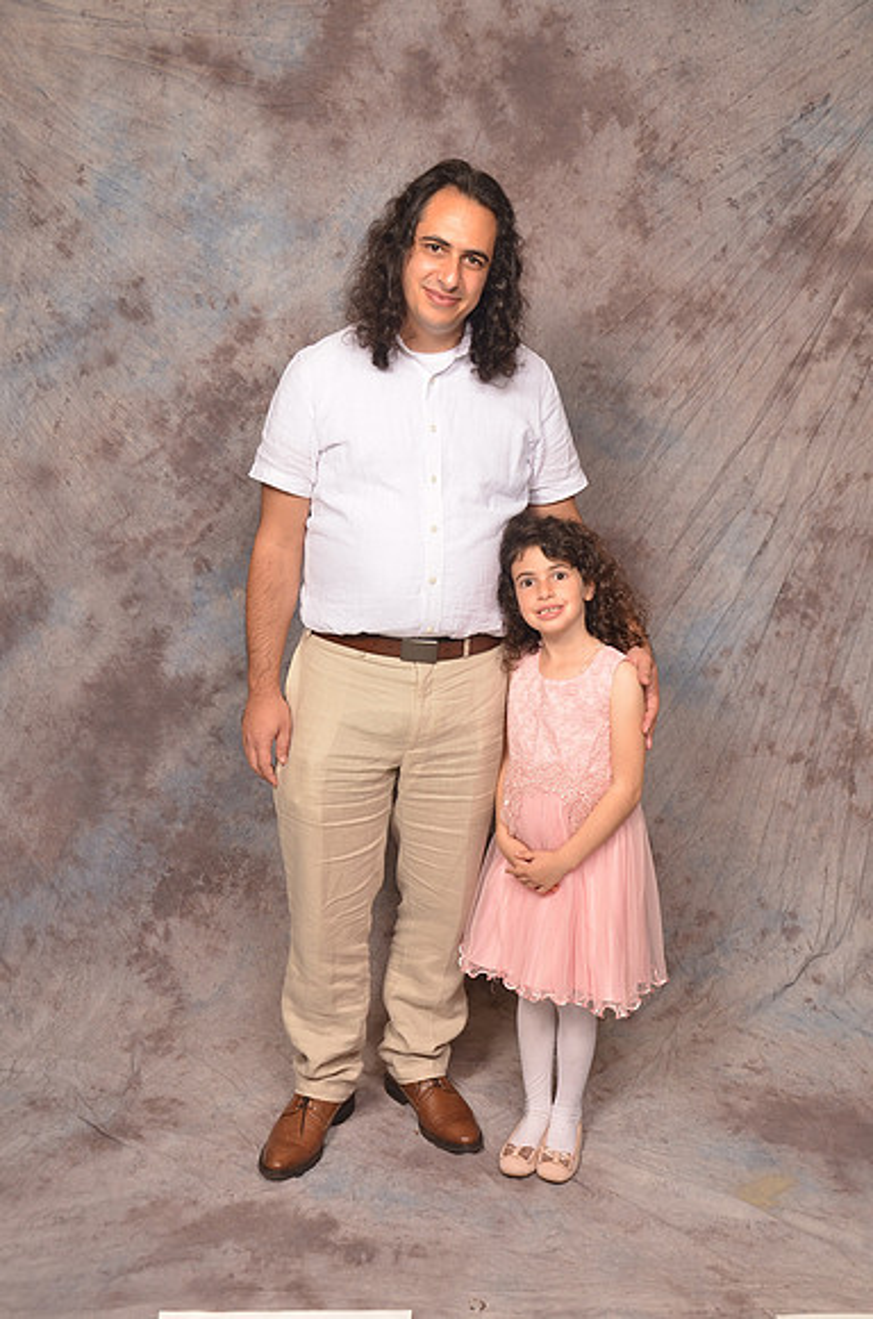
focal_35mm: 38
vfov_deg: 51.4
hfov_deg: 35.3
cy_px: 660
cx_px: 436
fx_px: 1371
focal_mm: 25
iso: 200
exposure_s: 1/60
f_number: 5.6
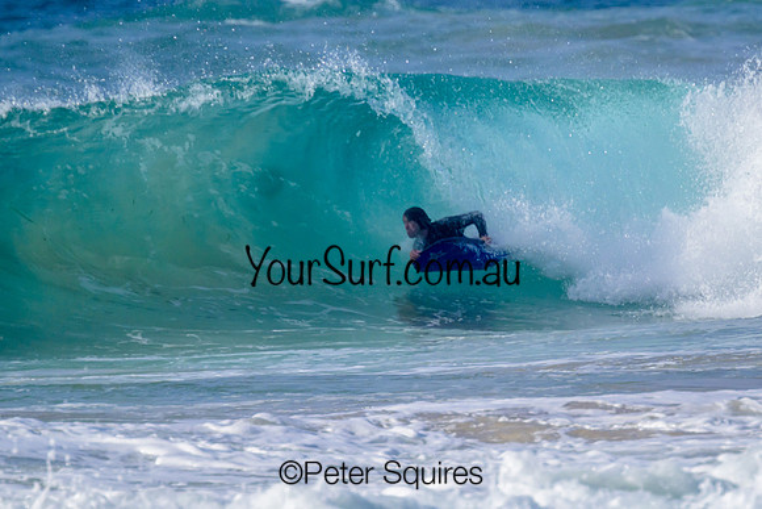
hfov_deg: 2.0
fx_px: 21825
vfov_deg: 1.3
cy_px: 266
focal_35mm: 1031
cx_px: 491
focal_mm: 800
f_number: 11
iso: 720
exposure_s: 1/2000
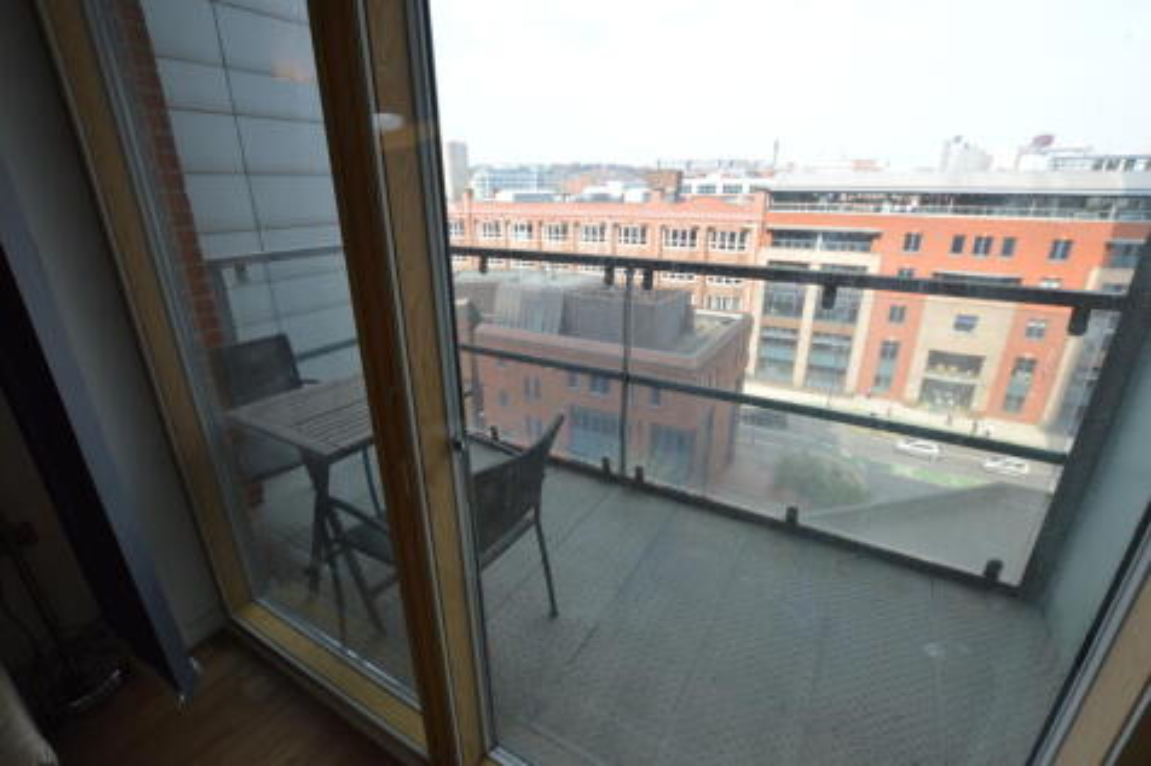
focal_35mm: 15
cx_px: 576
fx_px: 479
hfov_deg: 100.4
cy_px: 383
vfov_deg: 77.3
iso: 140
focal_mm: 10
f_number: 5.6
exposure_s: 1/125
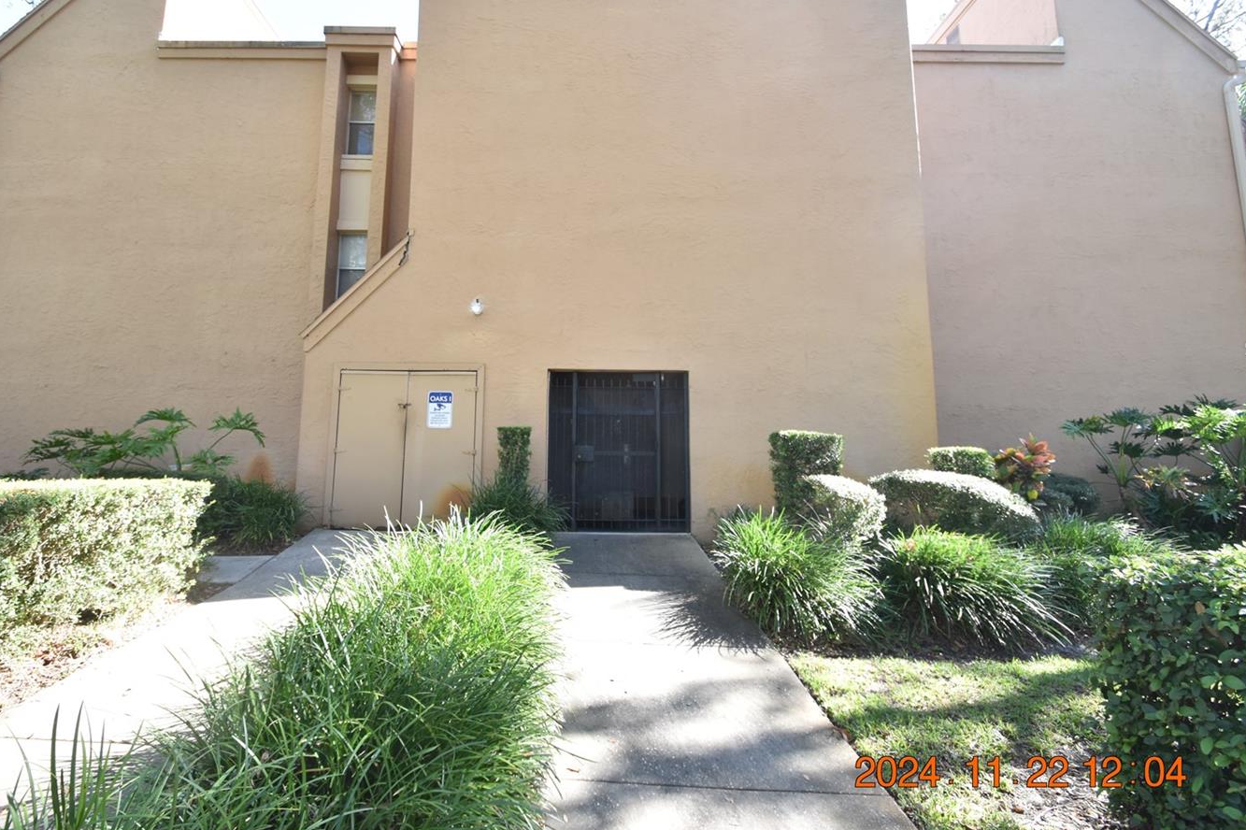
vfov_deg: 66.9
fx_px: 623
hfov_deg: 89.9
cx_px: 580
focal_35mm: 18
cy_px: 349
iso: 400
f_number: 6.3
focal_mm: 10
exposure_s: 1/160
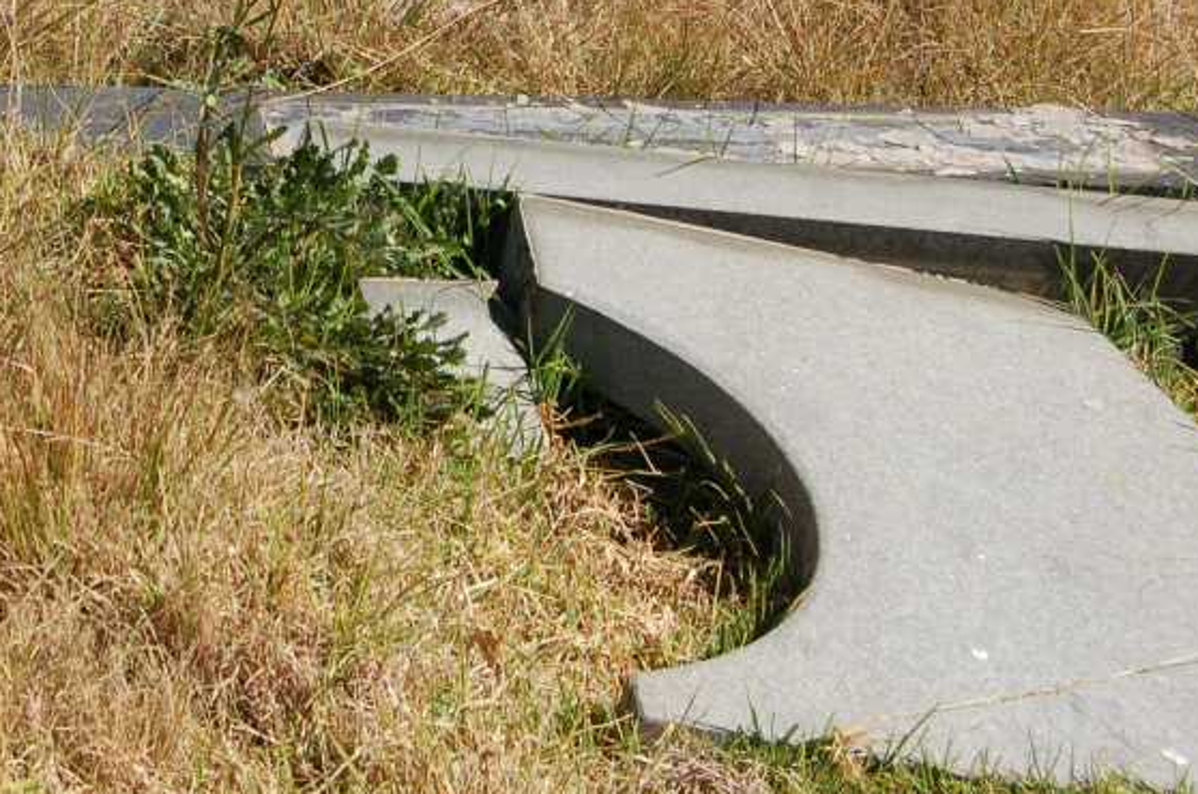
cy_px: -46
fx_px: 3325
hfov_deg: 20.0
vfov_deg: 13.4
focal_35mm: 100
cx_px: 112
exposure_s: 1/500
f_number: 6.3
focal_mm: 31
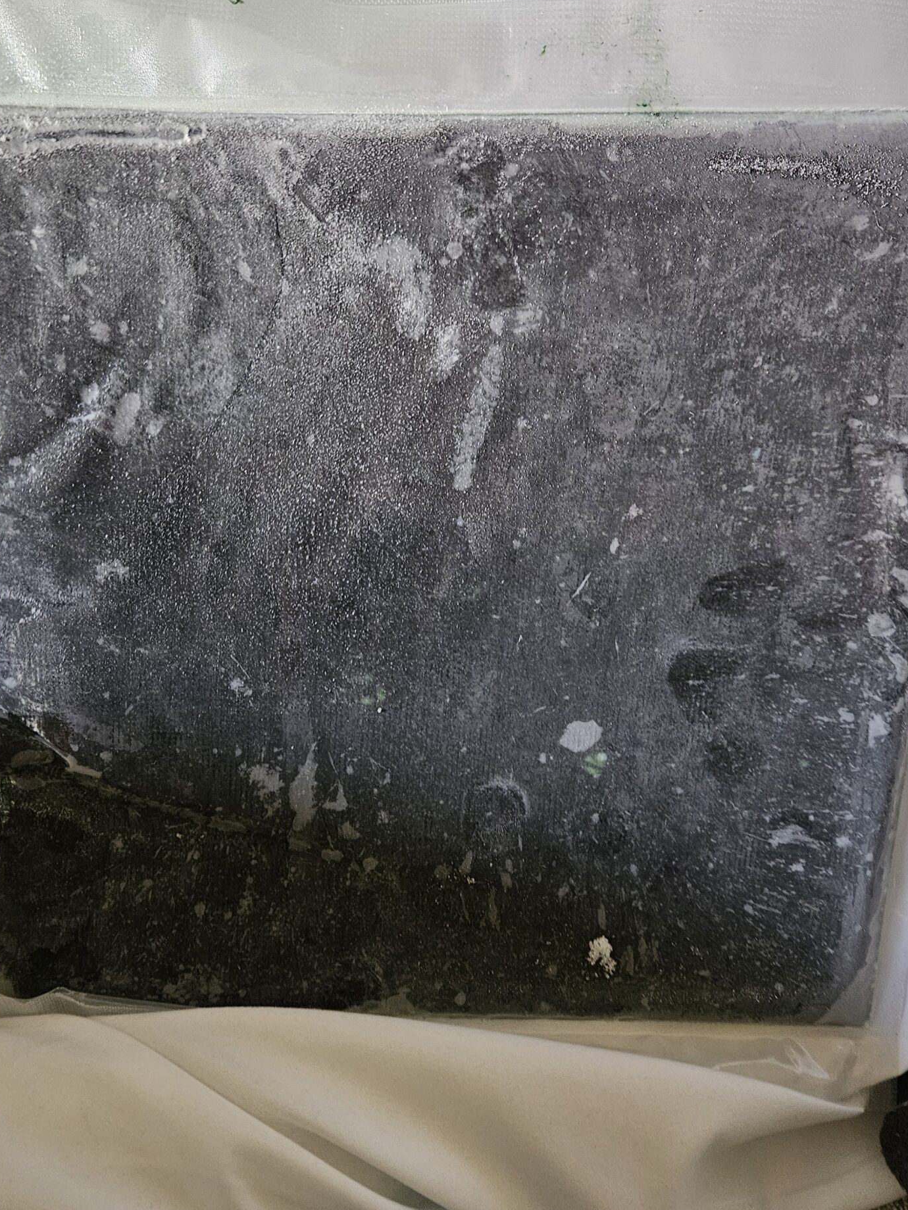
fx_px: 1119
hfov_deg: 44.2
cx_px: 465
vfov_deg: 56.8
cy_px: 642
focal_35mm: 32
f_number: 1.8
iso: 640
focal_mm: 5.4
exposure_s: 1/24
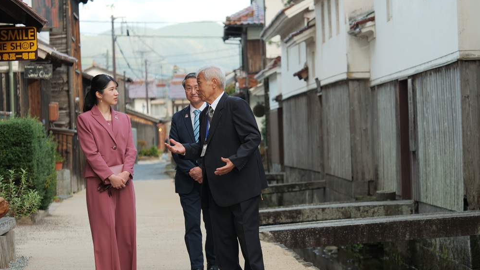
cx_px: 240
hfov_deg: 15.8
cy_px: 160
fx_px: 1731
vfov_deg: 8.9
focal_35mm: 136
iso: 250
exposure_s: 1/250
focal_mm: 62
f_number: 2.8
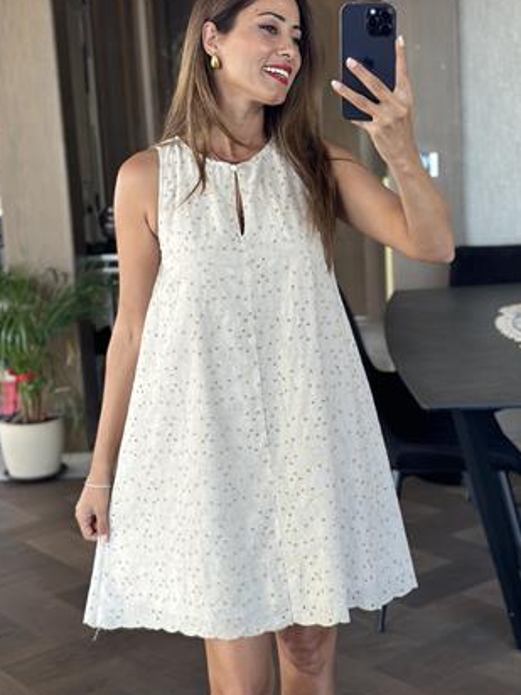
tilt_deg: -18.9
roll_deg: +4.1
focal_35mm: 59
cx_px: 241
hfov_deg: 24.8
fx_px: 1184
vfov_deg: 32.7
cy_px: 334
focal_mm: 6.86
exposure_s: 1/118
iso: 125
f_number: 1.78
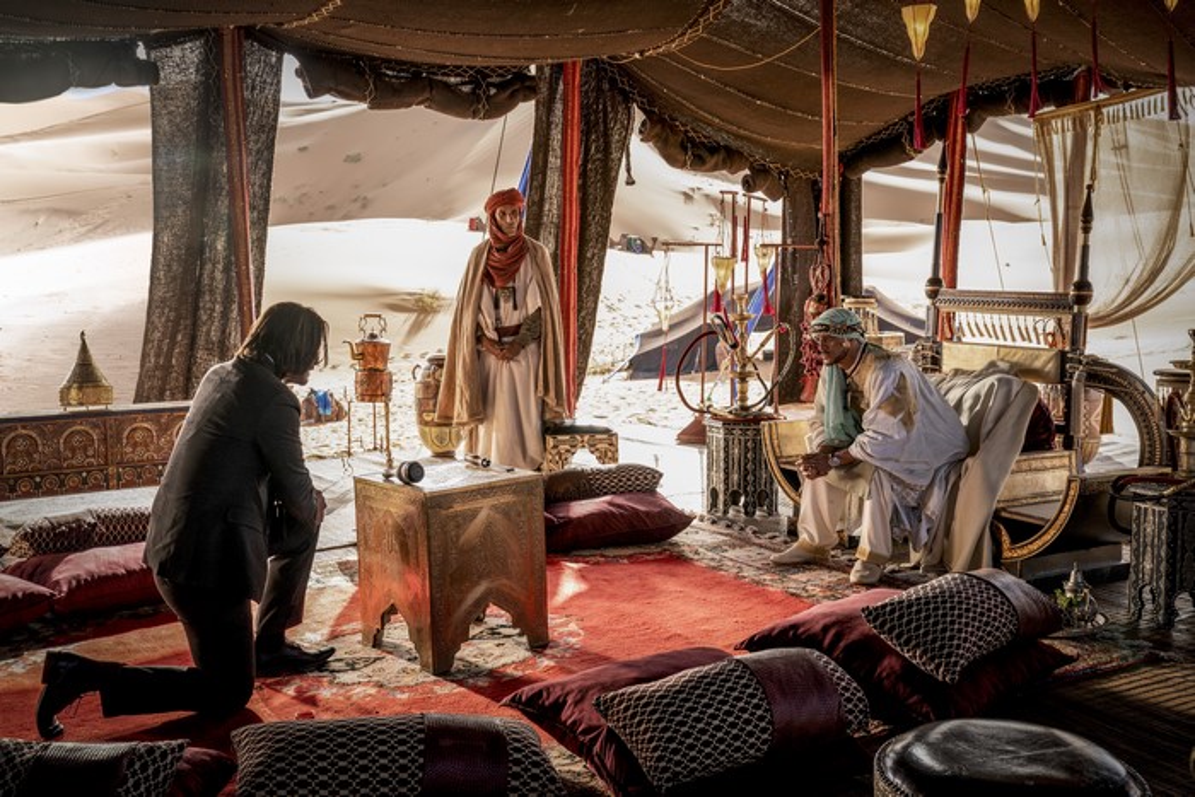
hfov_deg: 51.9
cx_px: 598
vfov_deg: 36.0
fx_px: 1228
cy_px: 398
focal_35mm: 37
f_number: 5.6
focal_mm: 37
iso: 400
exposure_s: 1/250
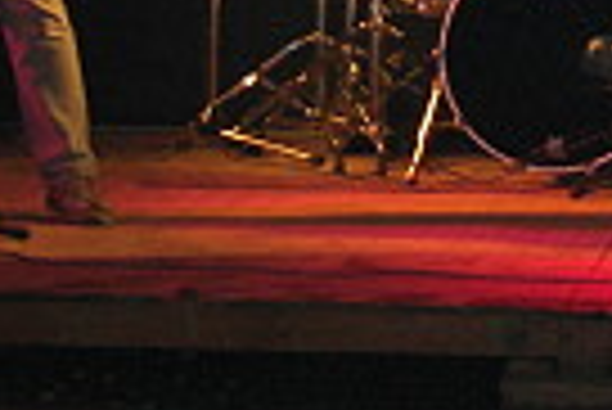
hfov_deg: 7.0
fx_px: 5020
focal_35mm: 295
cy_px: -182
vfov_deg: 4.6
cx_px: 610
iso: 200
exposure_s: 1/60
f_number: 4
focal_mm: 14.2
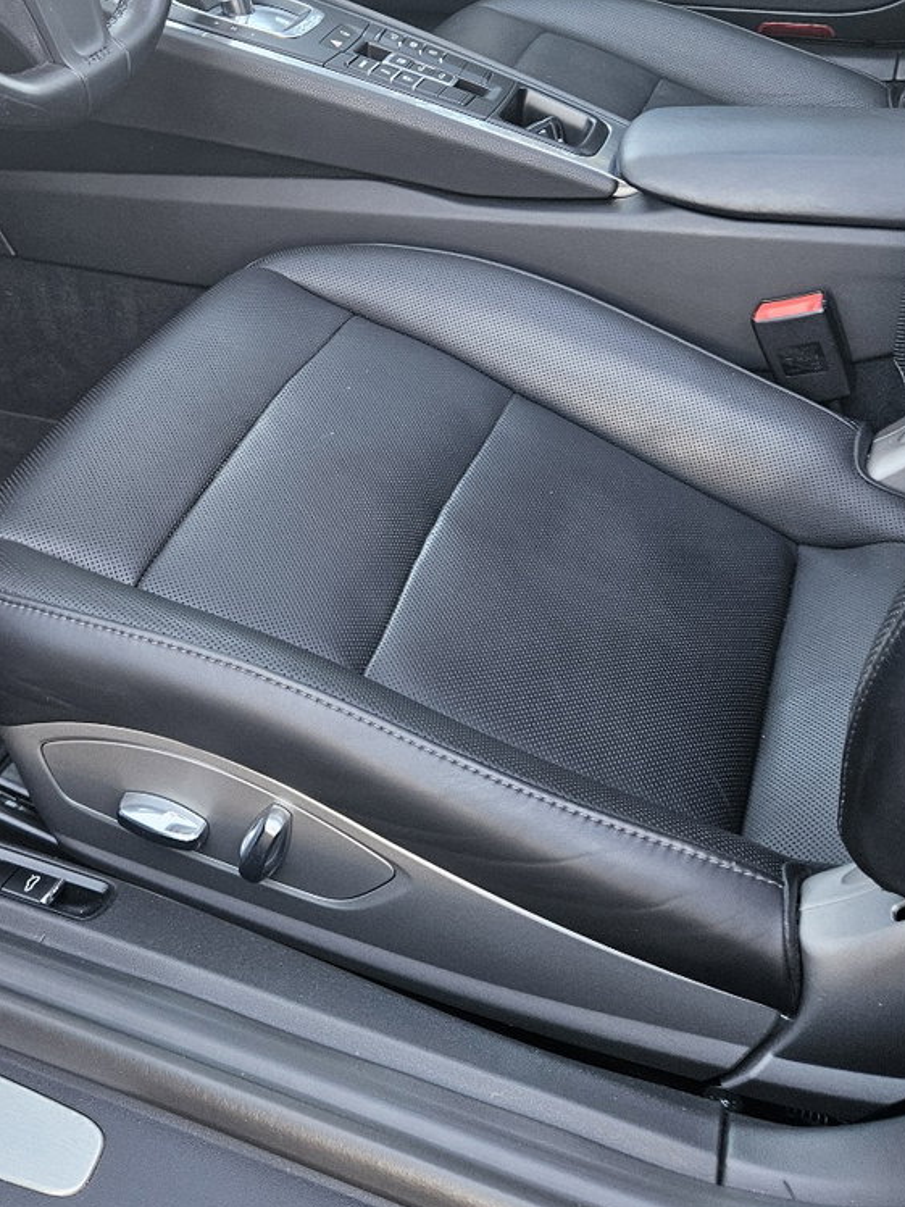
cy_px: 391
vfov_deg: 44.1
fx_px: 1464
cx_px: 256
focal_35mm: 42
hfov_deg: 33.8
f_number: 1.8
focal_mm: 5.4
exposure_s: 1/120
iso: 250
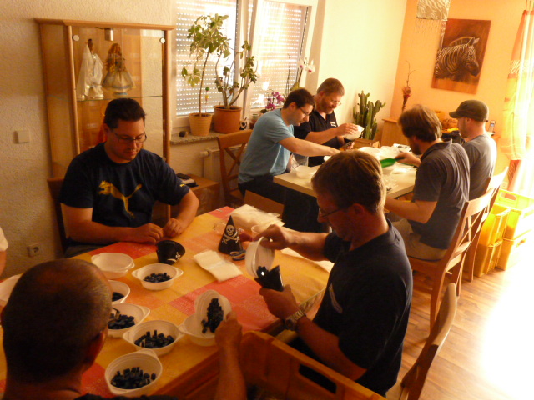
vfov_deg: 46.8
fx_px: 463
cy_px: 200
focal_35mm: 30
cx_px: 267
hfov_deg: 60.0
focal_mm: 5
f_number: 3.4
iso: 800
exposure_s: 1/40
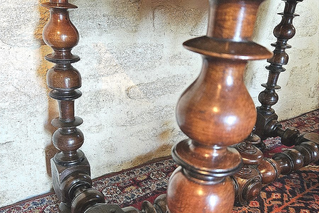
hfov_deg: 58.7
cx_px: 159
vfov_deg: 41.0
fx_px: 284
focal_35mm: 32
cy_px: 123
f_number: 1.8
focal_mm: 5.4
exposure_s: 1/50
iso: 640
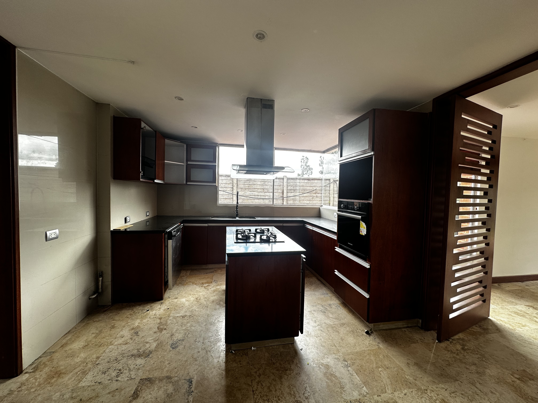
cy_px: 202
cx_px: 269
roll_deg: -0.6
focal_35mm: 14
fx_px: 218
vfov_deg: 85.7
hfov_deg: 102.1
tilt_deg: -0.8
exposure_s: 1/99
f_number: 2.2
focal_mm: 2.22
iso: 40
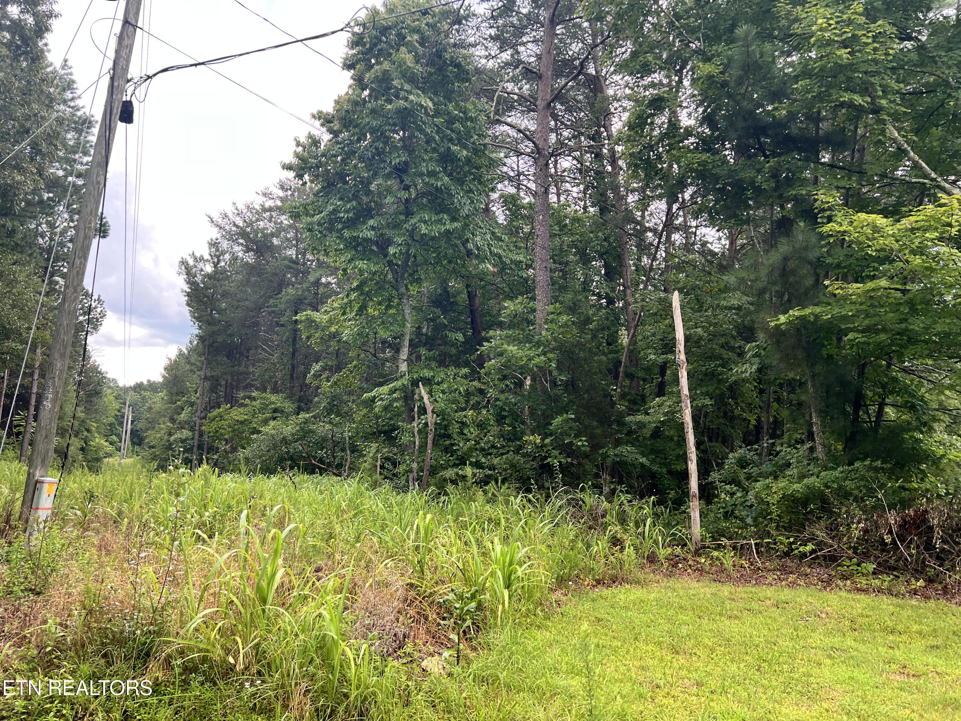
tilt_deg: +8.4
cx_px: 480
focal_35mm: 26
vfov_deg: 53.1
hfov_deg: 67.3
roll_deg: -7.3
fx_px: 722
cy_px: 360
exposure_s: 1/252
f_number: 1.5
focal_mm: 5.7
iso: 40
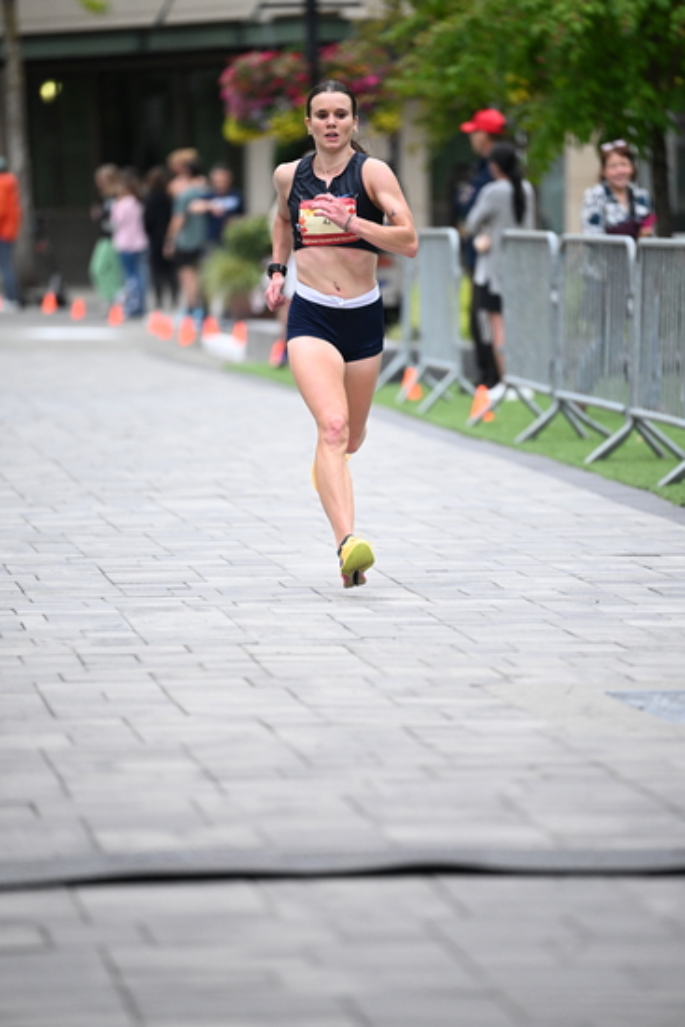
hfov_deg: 6.9
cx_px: 342
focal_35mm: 200
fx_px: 5704
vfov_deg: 10.3
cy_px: 514
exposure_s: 1/1000
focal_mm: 200
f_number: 2.8
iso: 1600
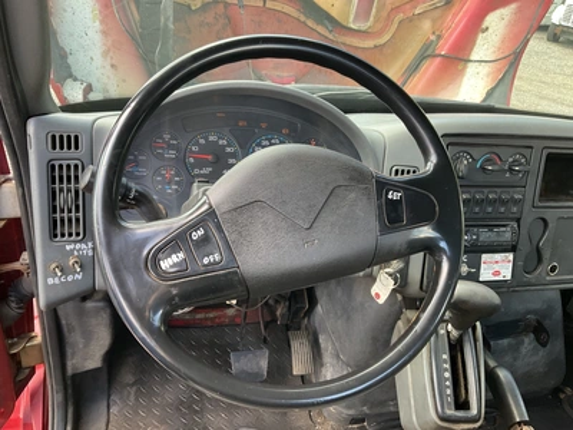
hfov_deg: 61.7
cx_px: 286
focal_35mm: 29
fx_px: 480
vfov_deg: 48.2
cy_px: 215
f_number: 1.8
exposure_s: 1/93
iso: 64
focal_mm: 3
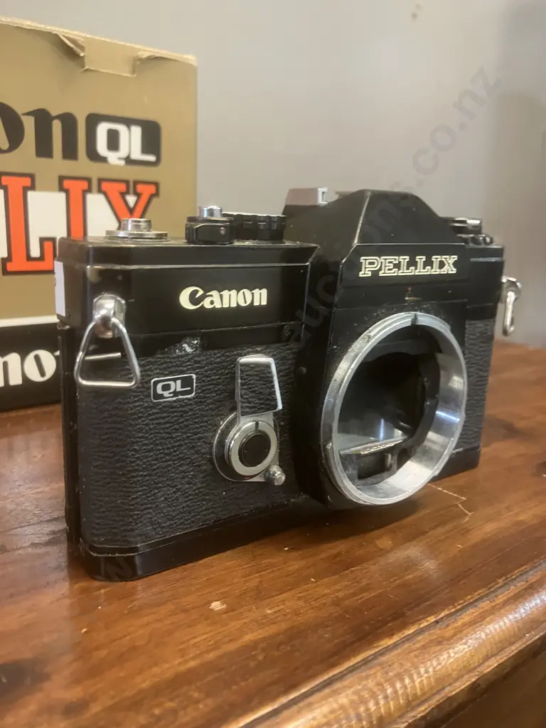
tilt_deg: -12.1
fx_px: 589
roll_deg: -2.5
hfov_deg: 49.7
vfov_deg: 63.4
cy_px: 364
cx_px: 273
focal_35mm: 28
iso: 320
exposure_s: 1/33
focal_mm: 3.99
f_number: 1.8
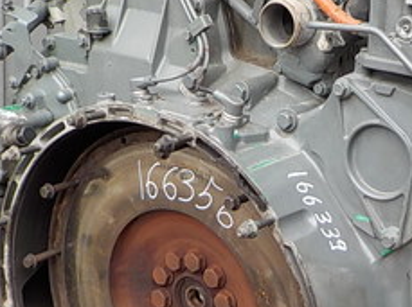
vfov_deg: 17.5
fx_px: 998
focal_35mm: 84
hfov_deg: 23.1
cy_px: 153
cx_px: 300
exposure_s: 1/100
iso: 125
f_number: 3.3
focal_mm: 4.1
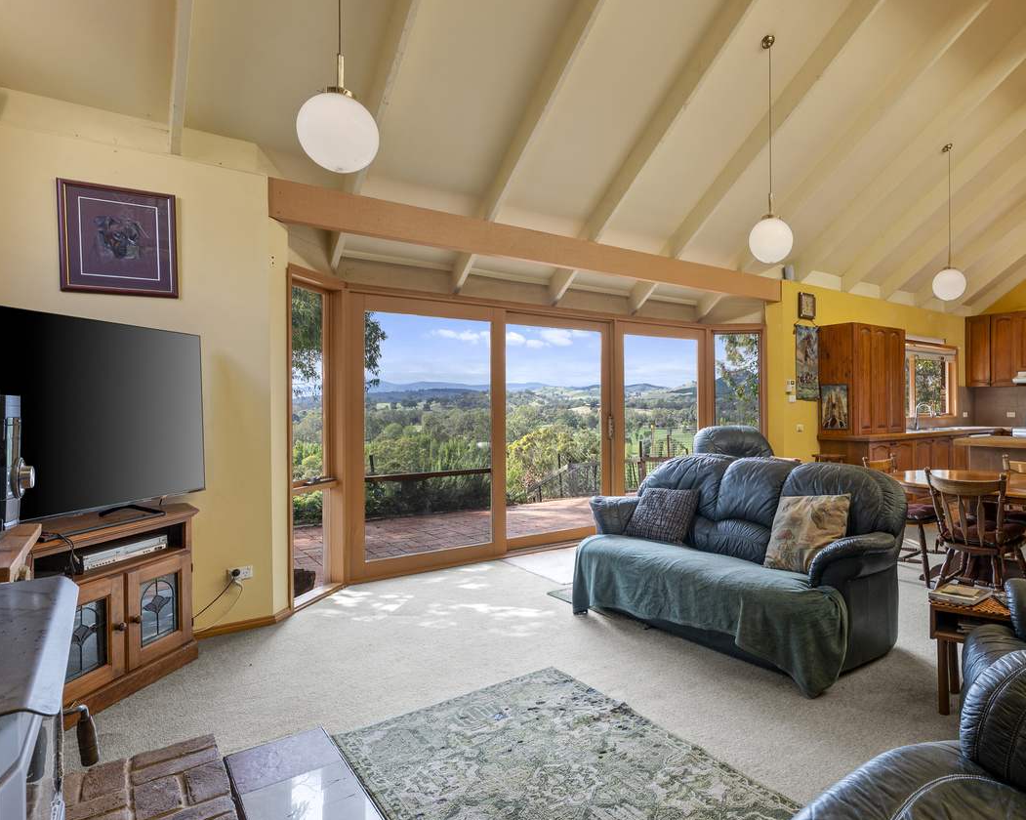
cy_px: 407
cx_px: 667
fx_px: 607
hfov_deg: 78.3
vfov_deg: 68.1
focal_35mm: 20
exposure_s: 1/13
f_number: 9
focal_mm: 14
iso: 200
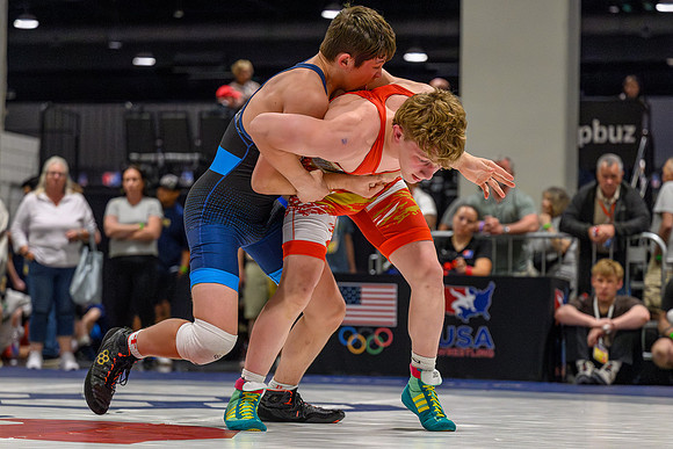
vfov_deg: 12.4
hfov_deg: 18.5
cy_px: 299
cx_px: 362
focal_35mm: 110
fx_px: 2066
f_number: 2.8
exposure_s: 1/800
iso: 9000
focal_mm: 83
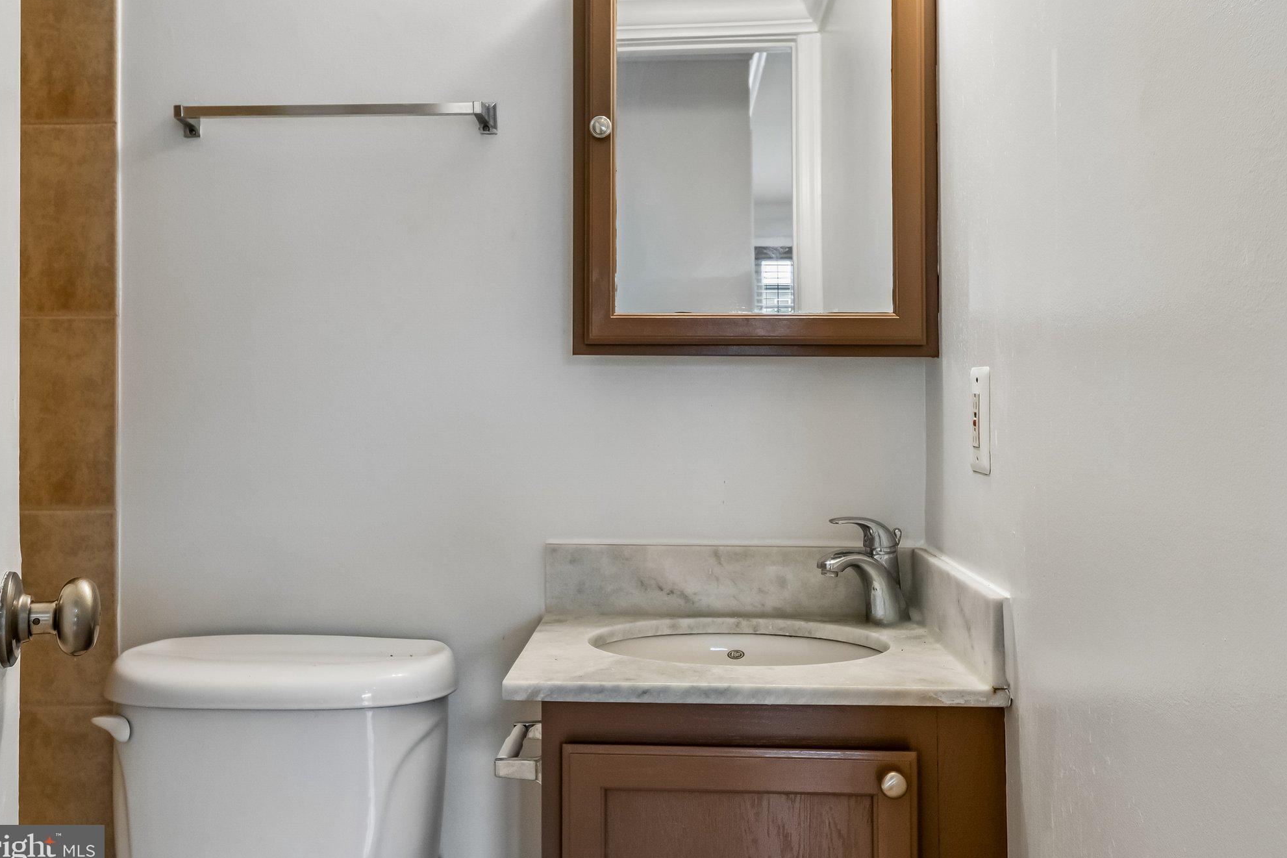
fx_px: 1108
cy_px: 429
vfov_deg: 42.3
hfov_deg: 60.3
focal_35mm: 31
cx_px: 625
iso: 400
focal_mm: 20
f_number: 5.6
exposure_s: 1/50
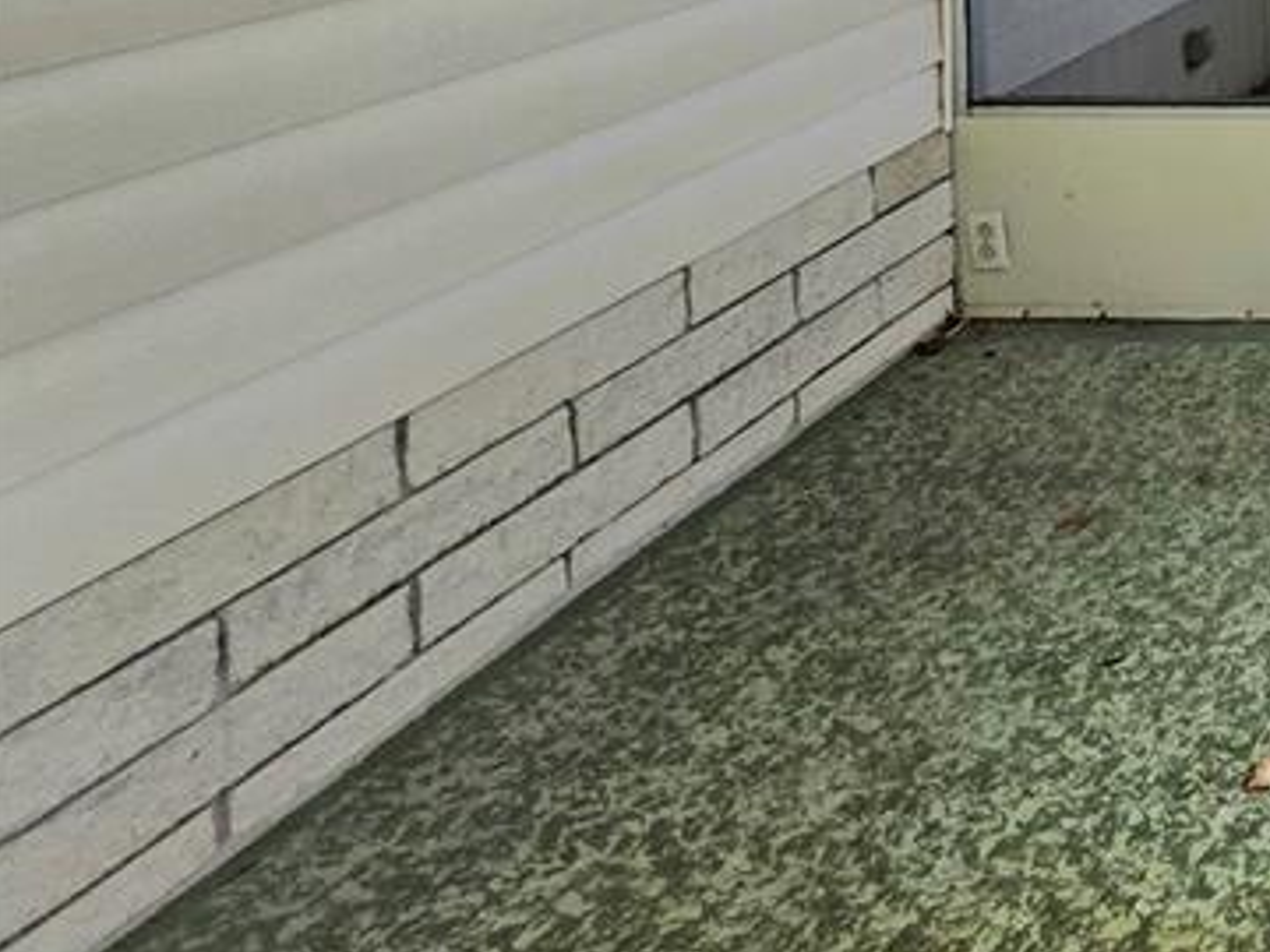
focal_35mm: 37
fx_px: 1357
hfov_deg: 31.8
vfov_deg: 30.0
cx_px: 1792
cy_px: -314
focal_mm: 2.2
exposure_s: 1/1111
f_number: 1.9
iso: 40
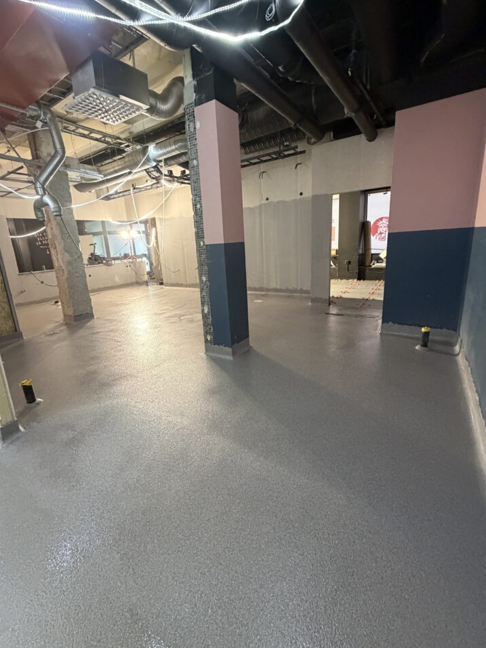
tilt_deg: -13.1
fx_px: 281
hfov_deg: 81.7
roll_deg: +2.7
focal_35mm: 15
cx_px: 228
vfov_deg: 98.1
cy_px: 309
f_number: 2.2
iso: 500
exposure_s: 1/50
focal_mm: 2.22
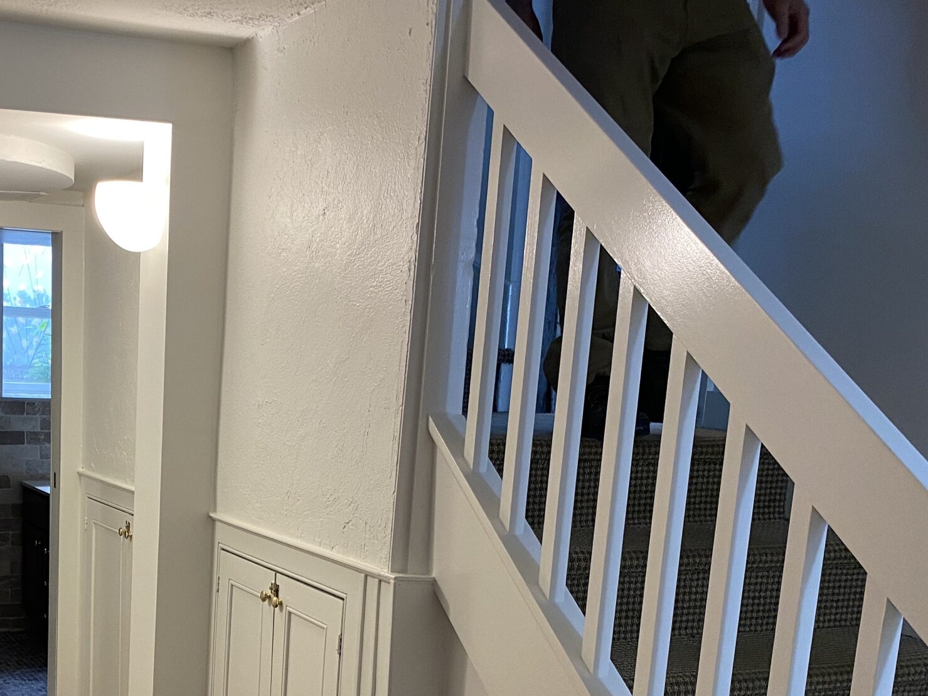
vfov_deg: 31.2
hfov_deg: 39.8
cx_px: 146
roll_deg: +0.0
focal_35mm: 45
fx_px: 1206
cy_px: 577
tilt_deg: -10.9
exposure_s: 1/60
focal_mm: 4.25
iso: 80
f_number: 1.8
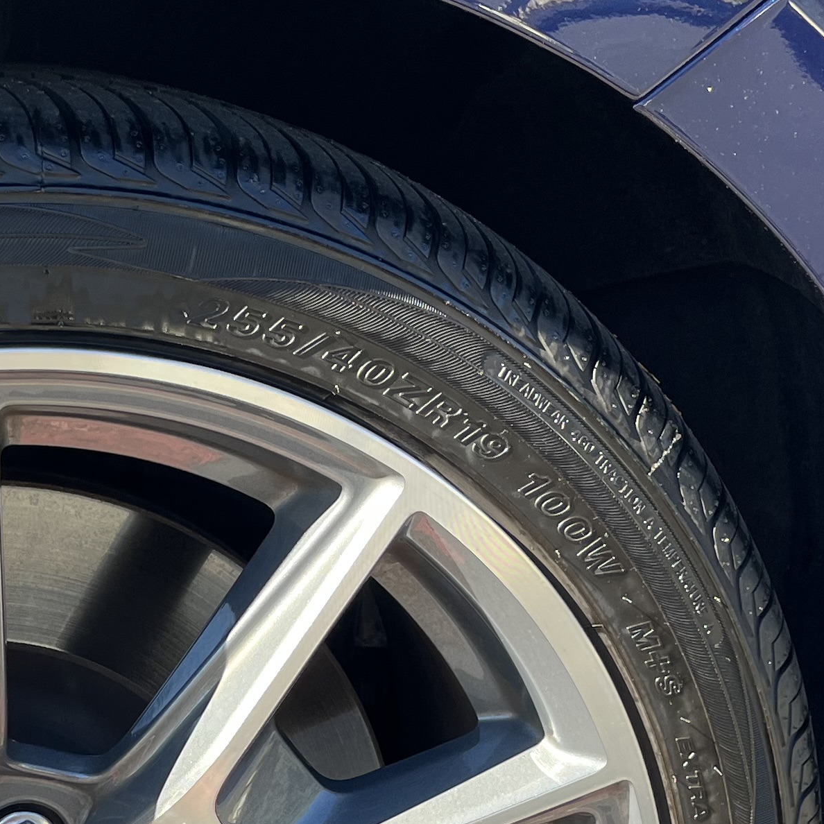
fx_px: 2101
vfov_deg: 21.7
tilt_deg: -21.7
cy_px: 755
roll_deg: -0.6
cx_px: -24
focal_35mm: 78
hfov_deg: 21.3
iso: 40
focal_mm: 5.1
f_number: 1.6
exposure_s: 1/218
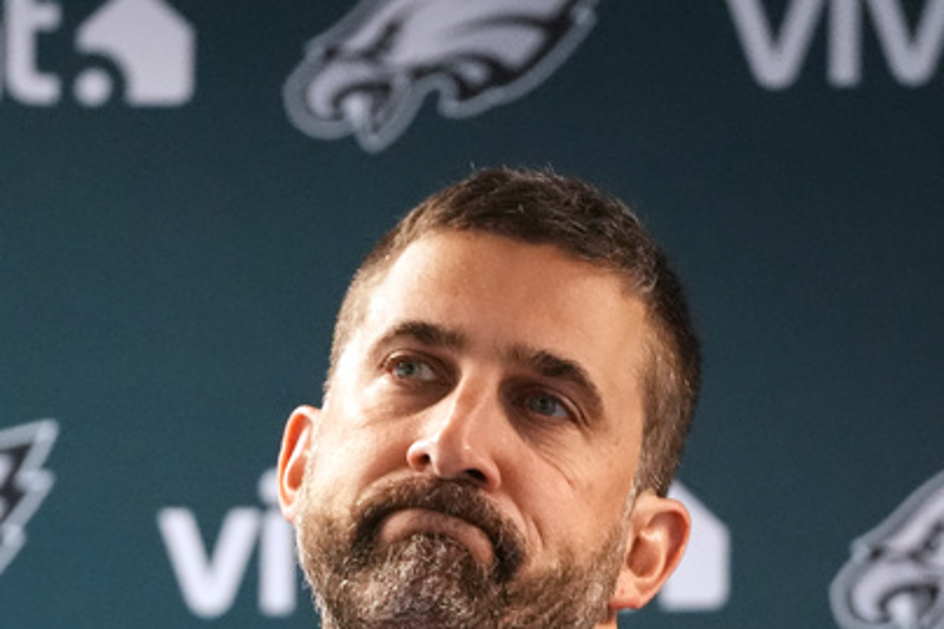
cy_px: 767
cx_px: 477
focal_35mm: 507
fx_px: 13289
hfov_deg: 4.1
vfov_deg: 2.7
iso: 6400
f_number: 4
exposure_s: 1/200
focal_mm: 200
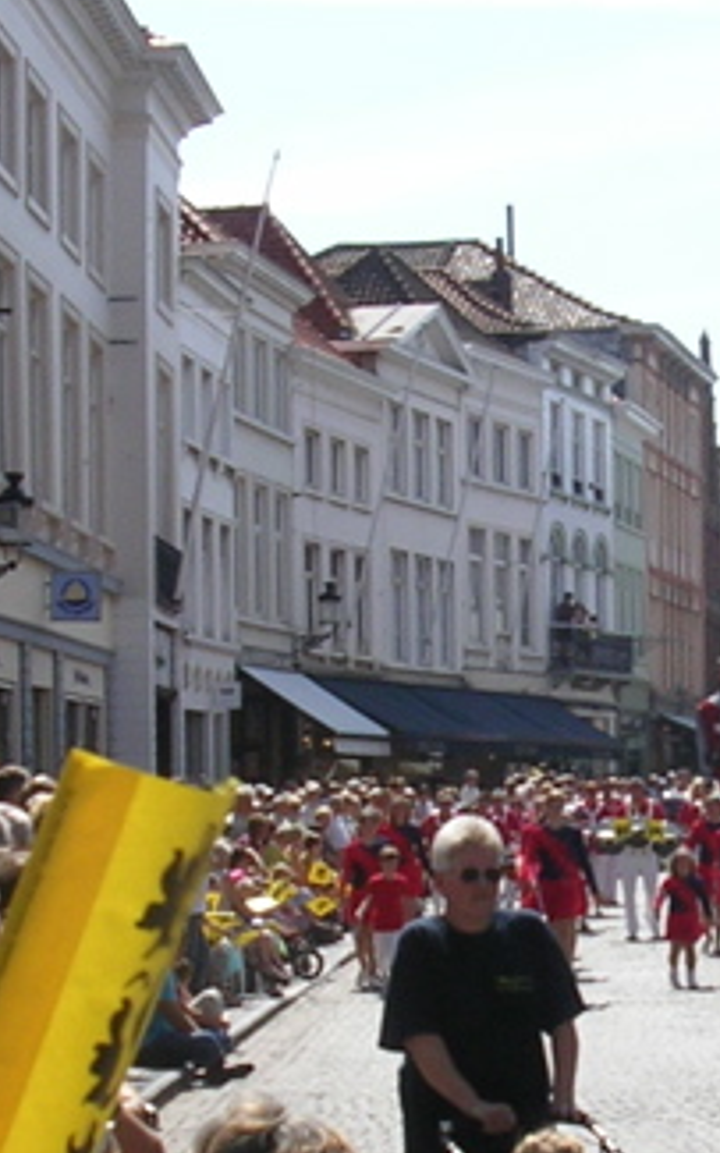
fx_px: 3267
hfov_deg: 12.5
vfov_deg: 19.9
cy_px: 862
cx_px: 677
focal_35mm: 104
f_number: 5.6
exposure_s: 1/305
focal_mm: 5.8
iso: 50
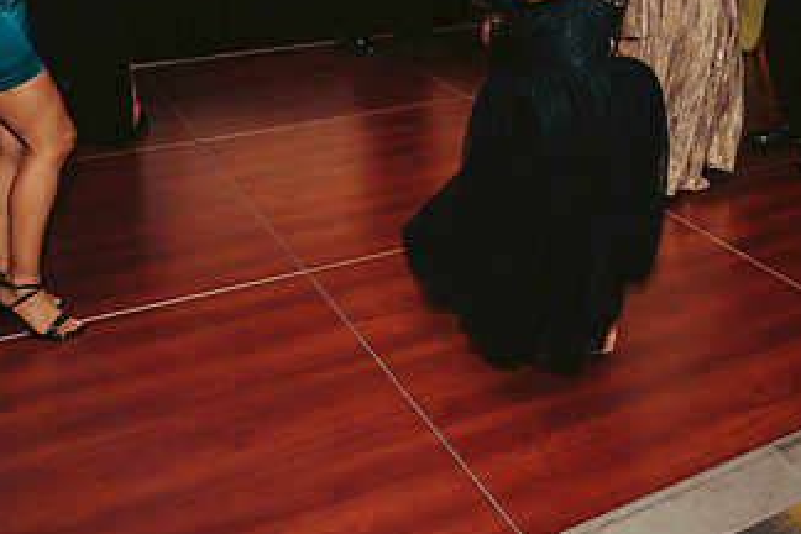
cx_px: 477
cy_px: 61
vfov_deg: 30.0
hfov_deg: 45.2
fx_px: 957
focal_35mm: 43
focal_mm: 24
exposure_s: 1/100
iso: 800
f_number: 2.8
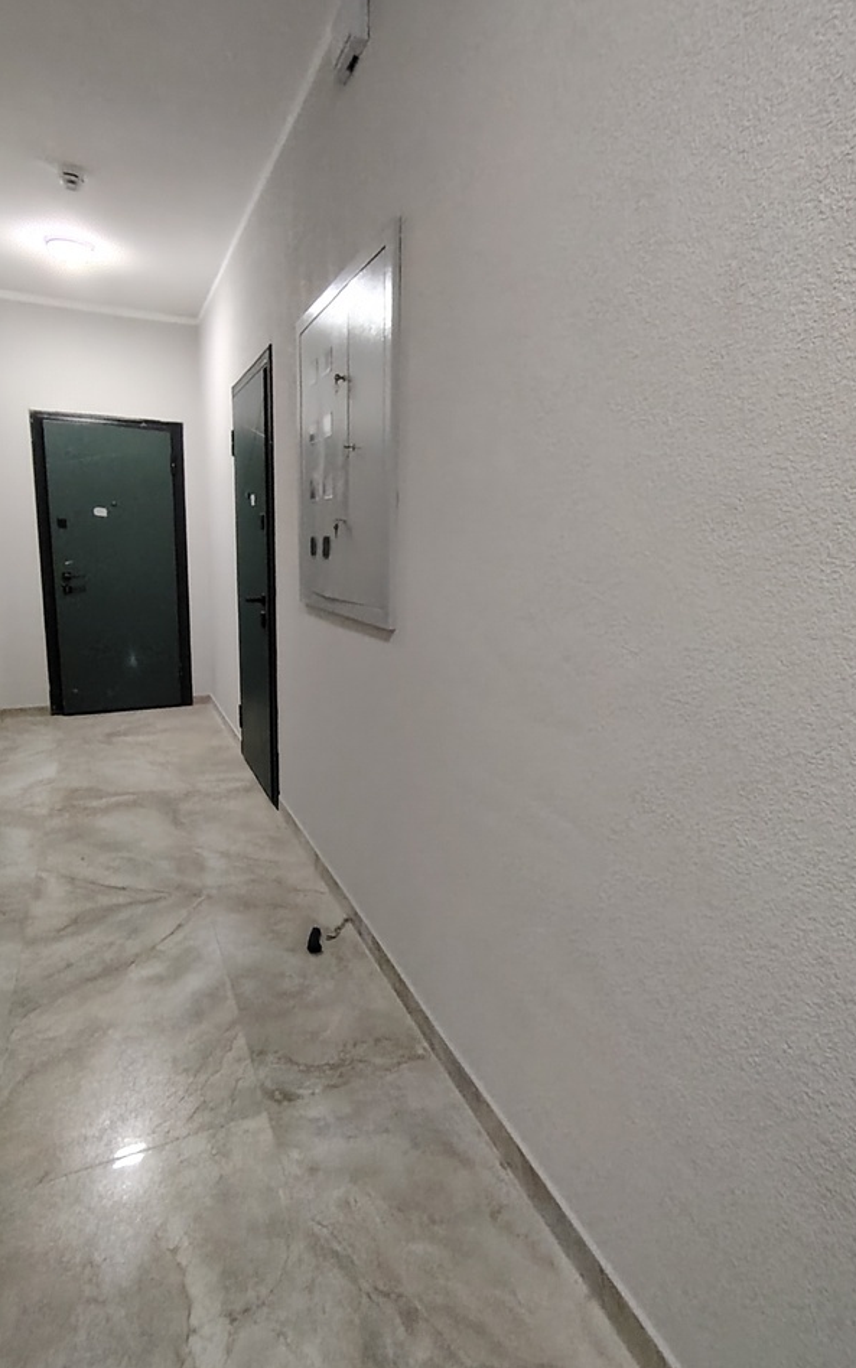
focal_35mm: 19
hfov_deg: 62.3
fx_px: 709
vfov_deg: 88.0
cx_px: 423
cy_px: 685
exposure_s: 1/50
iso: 438
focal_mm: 1.42
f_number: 2.2
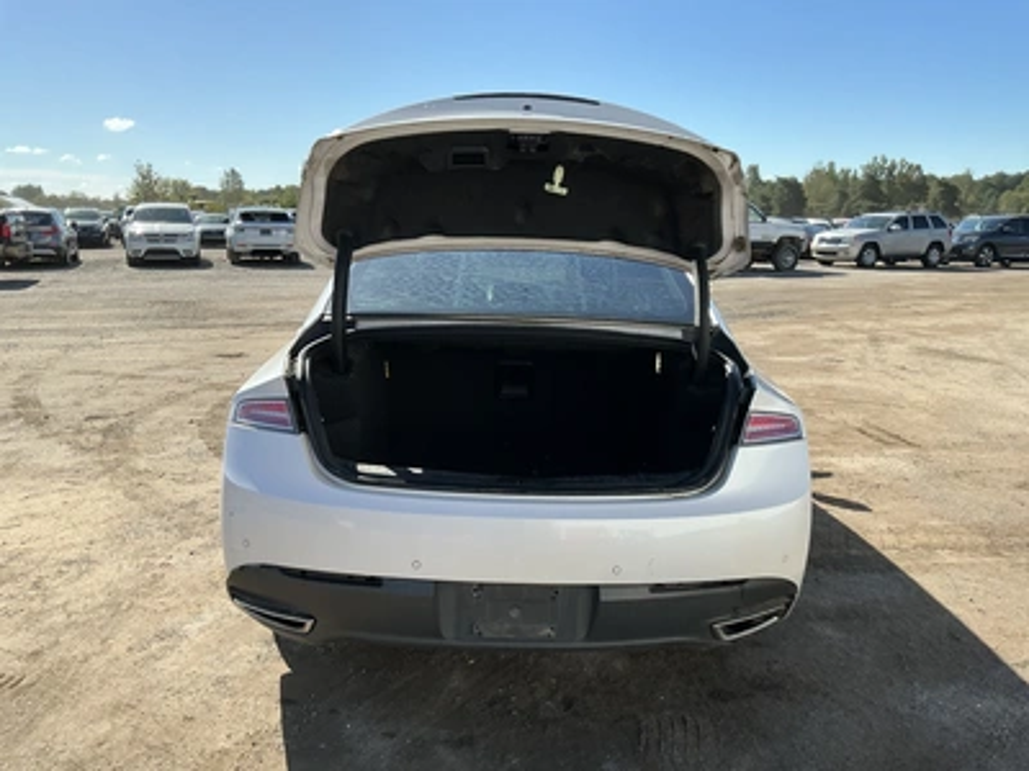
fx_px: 832
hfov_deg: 63.4
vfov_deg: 49.7
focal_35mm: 28
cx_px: 514
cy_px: 386
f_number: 1.8
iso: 25
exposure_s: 1/1279
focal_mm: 3
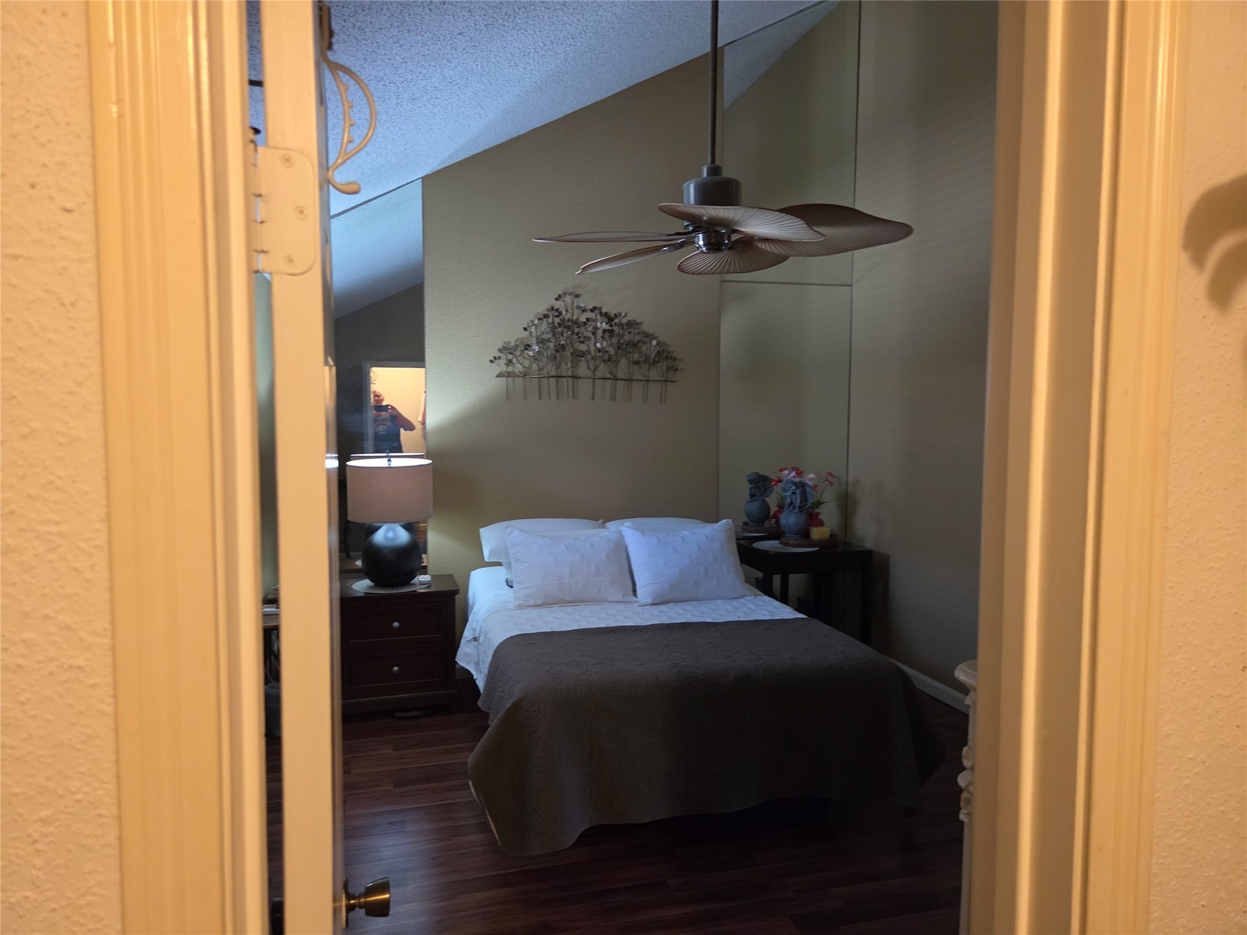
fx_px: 829
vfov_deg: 58.9
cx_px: 624
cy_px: 468
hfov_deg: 73.9
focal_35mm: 23
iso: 800
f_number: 1.8
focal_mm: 5.4
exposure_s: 1/120
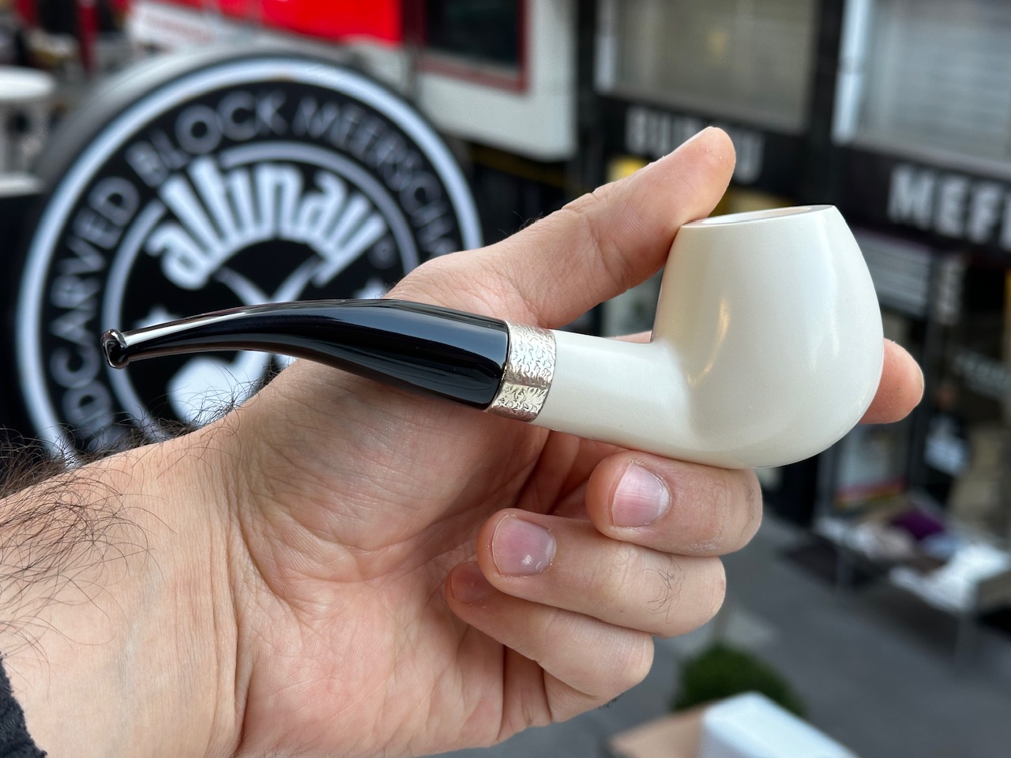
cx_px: 506
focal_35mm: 48
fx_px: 1402
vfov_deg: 30.3
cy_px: 379
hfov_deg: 39.7
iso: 80
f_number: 1.78
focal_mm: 6.86
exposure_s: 1/100
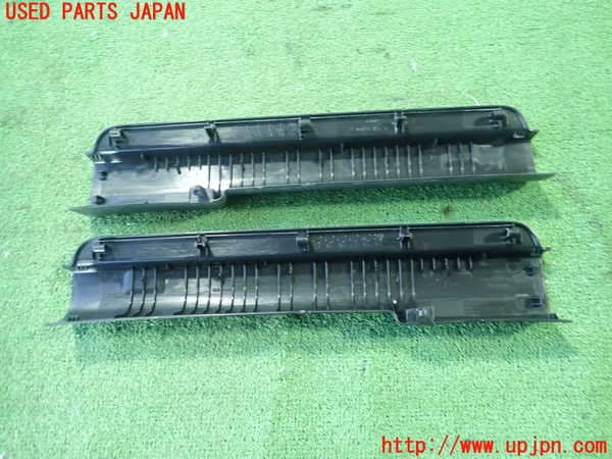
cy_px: 230
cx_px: 306
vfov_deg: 54.9
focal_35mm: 25
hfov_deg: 69.4
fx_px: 442
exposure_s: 1/30
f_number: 2
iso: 400
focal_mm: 4.5
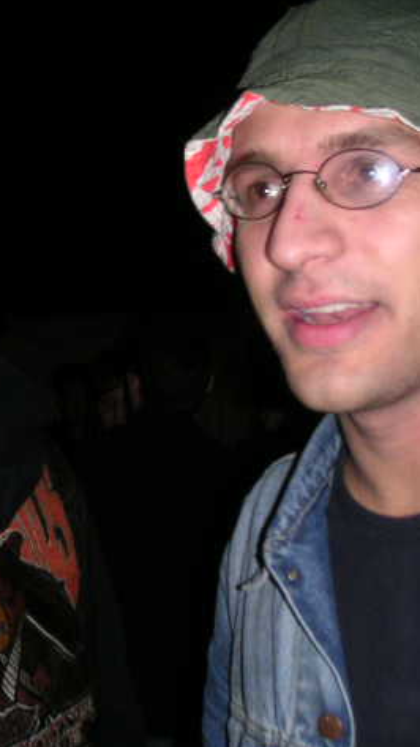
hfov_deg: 21.4
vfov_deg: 37.2
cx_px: 152
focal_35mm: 56
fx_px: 1109
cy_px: 376
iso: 160
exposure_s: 1/45
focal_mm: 6
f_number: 2.8
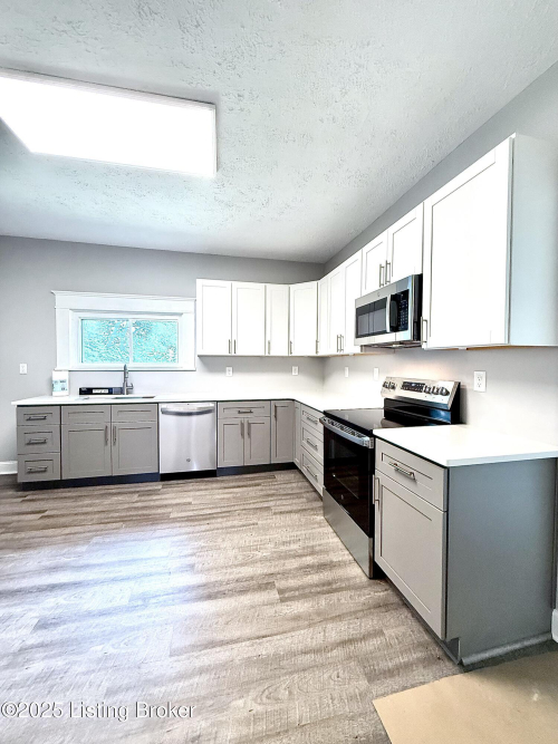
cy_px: 372
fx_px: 301
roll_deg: -0.6
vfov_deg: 102.1
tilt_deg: -1.4
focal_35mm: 14
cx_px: 279
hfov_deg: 85.7
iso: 200
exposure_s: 1/60
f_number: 2.2
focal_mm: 2.22
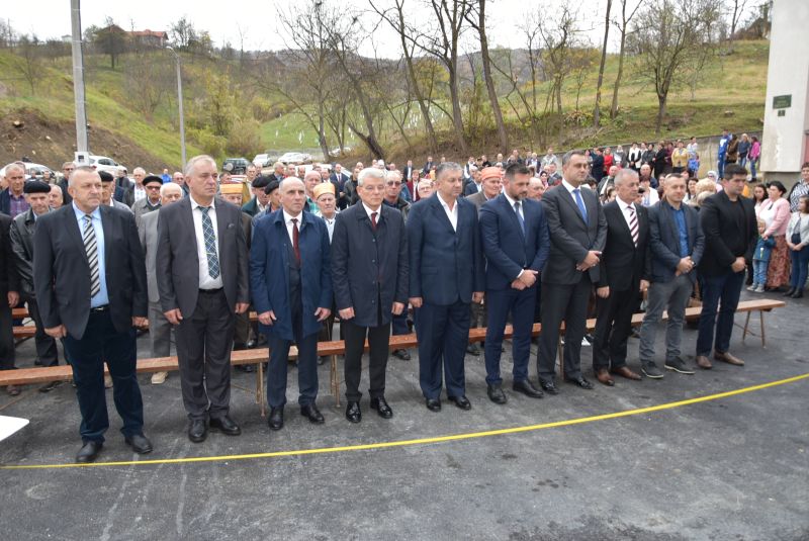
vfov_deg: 48.0
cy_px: 270
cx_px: 404
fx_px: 607
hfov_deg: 67.3
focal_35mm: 27
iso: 110
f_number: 3.5
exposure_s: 1/60
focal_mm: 18
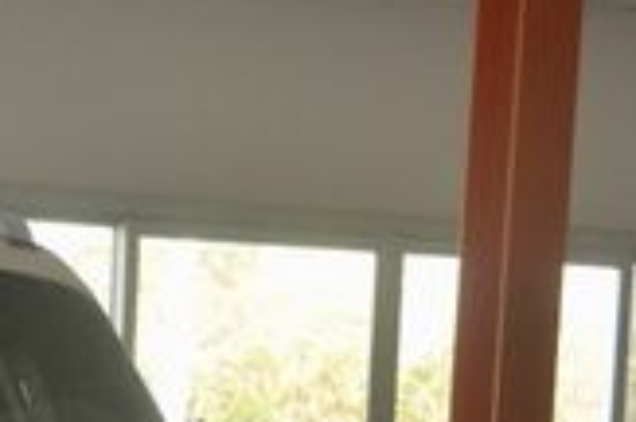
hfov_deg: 13.5
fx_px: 2486
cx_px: -386
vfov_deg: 9.4
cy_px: 684
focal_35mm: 141
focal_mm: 24
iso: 400
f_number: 5
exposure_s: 1/100
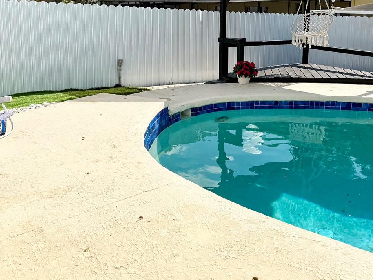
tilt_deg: -8.8
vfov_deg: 33.6
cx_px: 160
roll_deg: +0.4
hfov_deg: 44.7
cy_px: 67
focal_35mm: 42
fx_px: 453
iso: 80
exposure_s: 1/10309
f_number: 1.78
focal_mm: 6.76
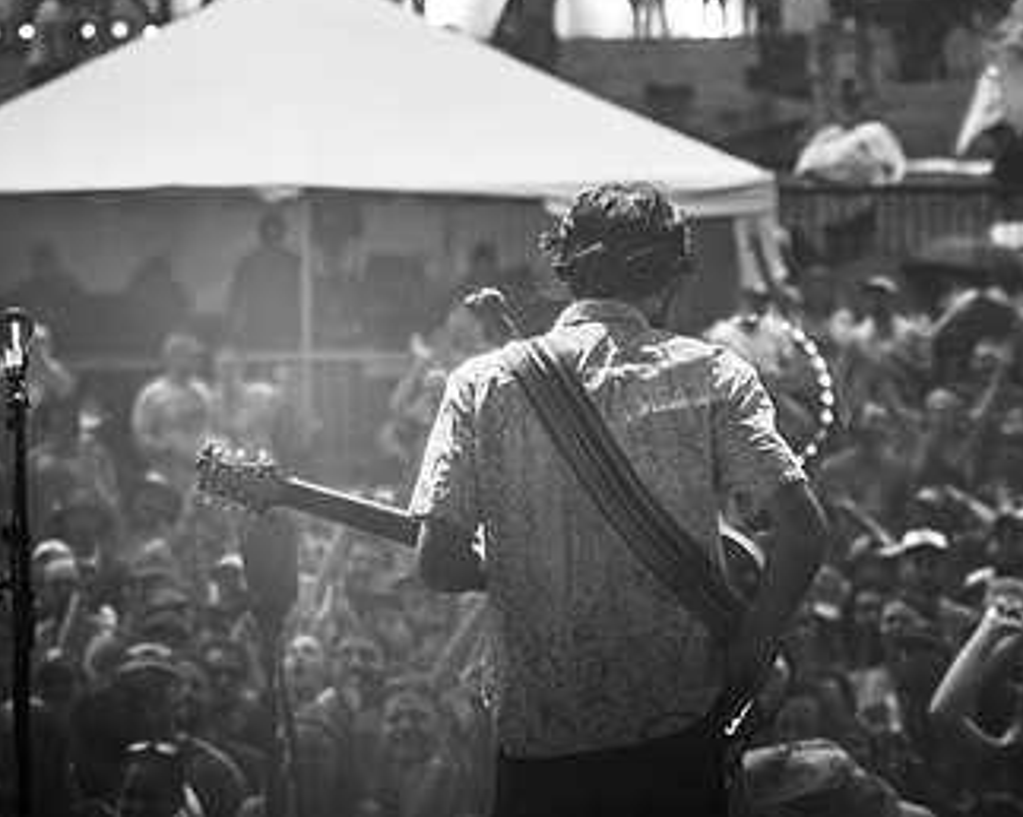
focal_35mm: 190
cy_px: -98
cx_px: 463
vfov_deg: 8.1
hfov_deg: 10.2
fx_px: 5749
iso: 1600
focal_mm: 75
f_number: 3.2
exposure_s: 1/400
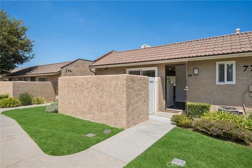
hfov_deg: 81.2
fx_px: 147
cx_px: 126
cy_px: 84
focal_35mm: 21
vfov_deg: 59.5
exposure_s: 1/200
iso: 100
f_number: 9
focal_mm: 21
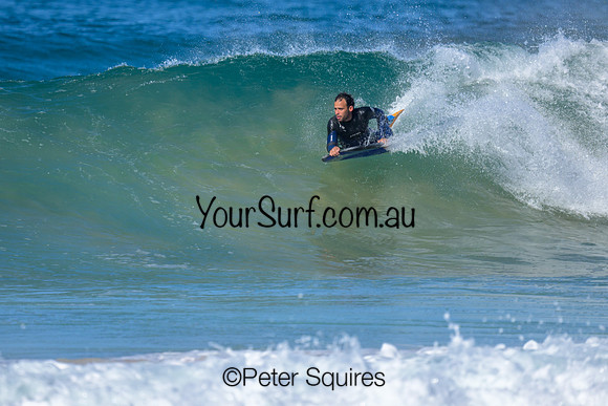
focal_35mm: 889
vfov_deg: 1.5
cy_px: 202
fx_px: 15010
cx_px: 278
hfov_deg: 2.3
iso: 320
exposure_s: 1/2000
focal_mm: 800
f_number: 6.3
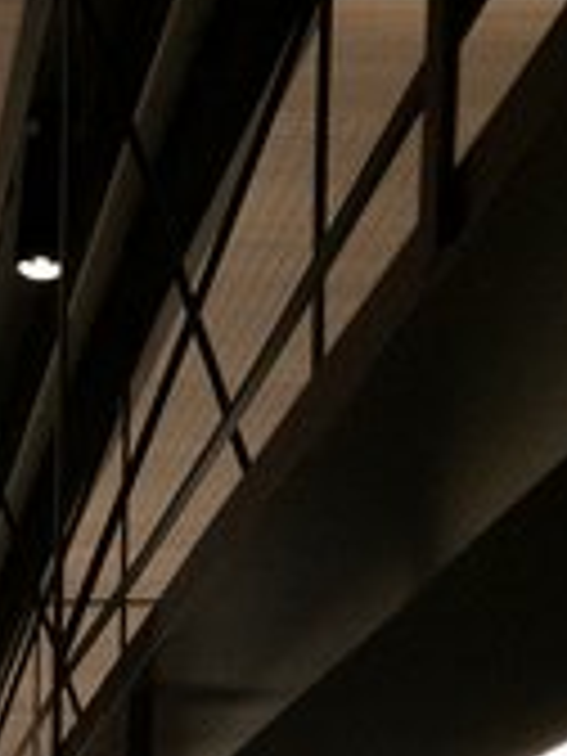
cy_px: 1282
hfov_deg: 12.4
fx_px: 2490
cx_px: -266
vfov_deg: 15.3
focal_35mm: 114
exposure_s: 1/60
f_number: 2.8
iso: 1600
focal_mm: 9
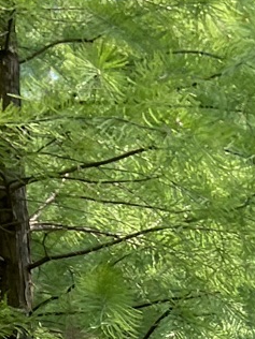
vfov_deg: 10.3
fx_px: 1552
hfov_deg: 9.3
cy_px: 891
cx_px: 301
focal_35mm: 158
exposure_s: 1/159
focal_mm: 5.1
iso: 32
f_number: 1.6
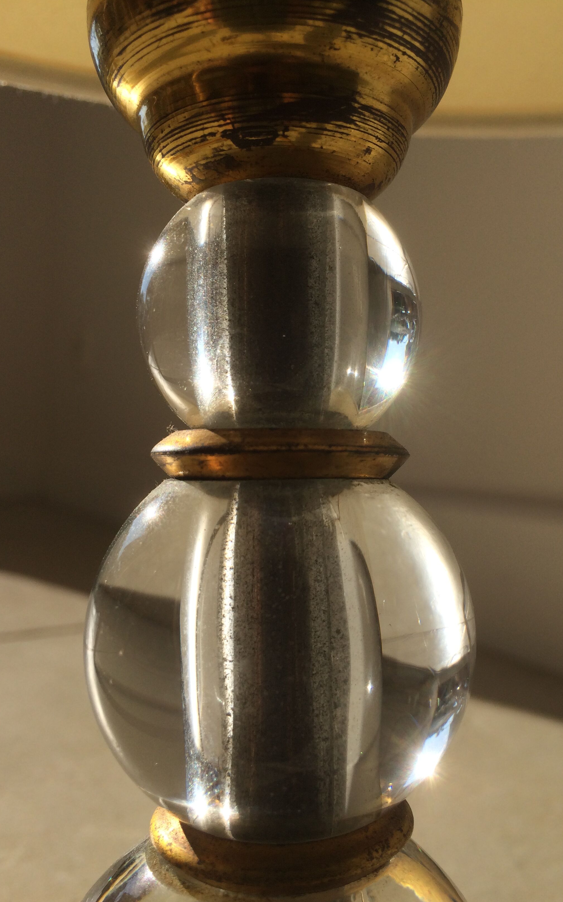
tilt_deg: -2.1
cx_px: 319
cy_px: 453
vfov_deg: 61.2
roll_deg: +0.0
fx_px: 761
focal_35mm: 31
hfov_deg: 40.5
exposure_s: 1/2415
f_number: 2.2
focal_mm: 4.15
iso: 32
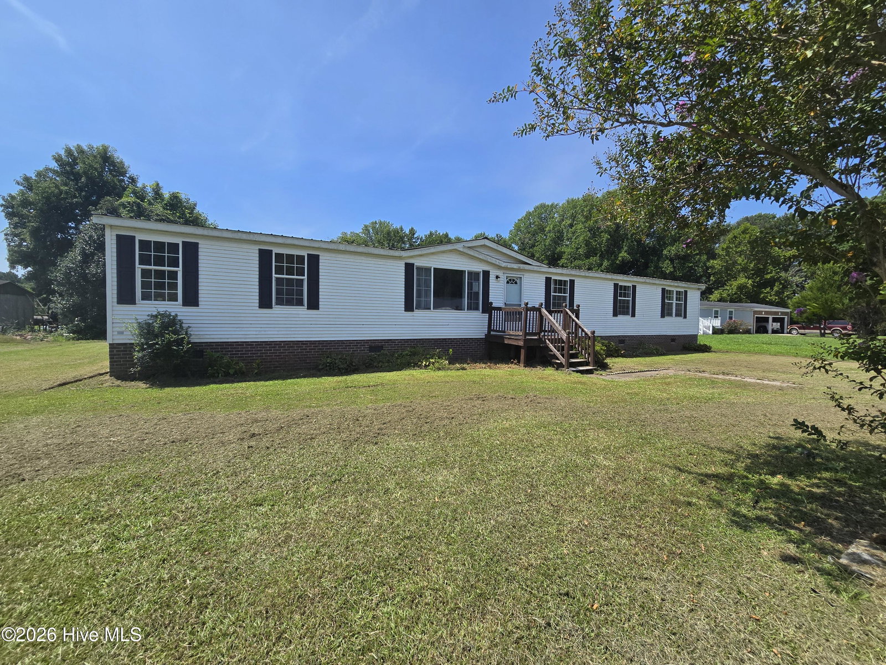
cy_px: 332
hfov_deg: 106.2
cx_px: 443
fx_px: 333
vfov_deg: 89.9
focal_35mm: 13
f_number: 2.2
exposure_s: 1/2463
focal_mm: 2.2
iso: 50
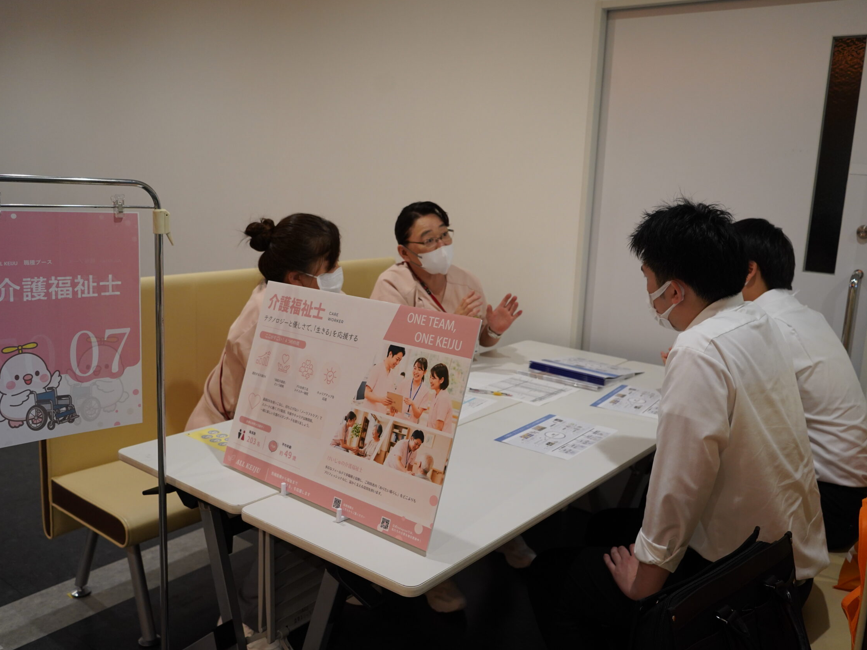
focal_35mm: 31
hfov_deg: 58.4
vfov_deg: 45.4
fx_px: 776
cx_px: 435
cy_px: 321
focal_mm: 28
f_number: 4
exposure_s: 1/160
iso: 1600
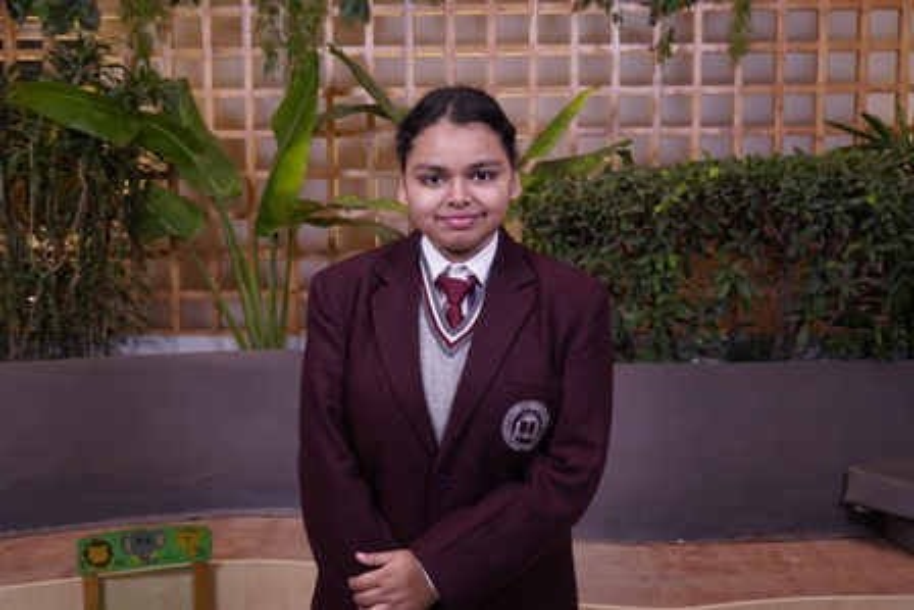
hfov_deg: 43.6
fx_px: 1143
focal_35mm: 45
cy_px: 305
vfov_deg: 29.9
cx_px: 457
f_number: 5
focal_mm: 30
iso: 500
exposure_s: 1/125
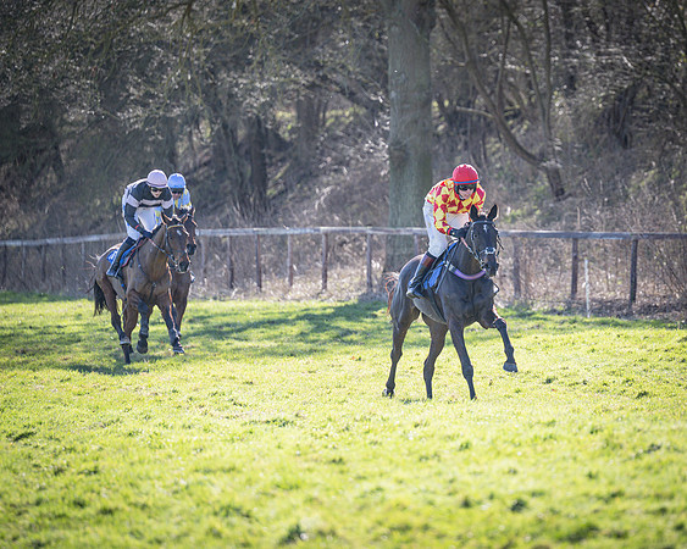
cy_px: 222
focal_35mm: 245
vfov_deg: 6.3
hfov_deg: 7.9
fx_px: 4979
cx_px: 469
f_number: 2.8
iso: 400
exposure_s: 1/2000
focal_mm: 165
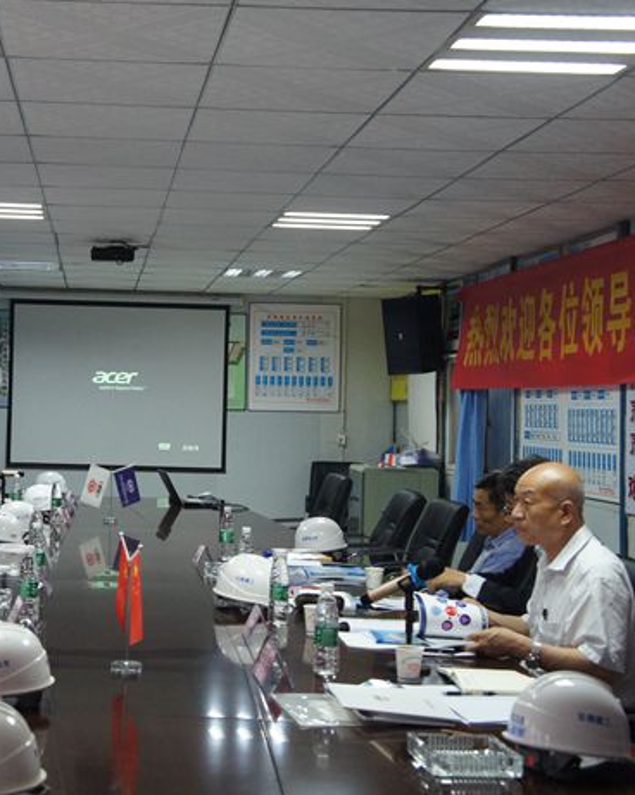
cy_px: 399
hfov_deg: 25.7
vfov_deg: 32.7
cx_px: 98
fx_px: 1358
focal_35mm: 58
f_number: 4
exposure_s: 1/80
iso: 1600
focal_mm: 27
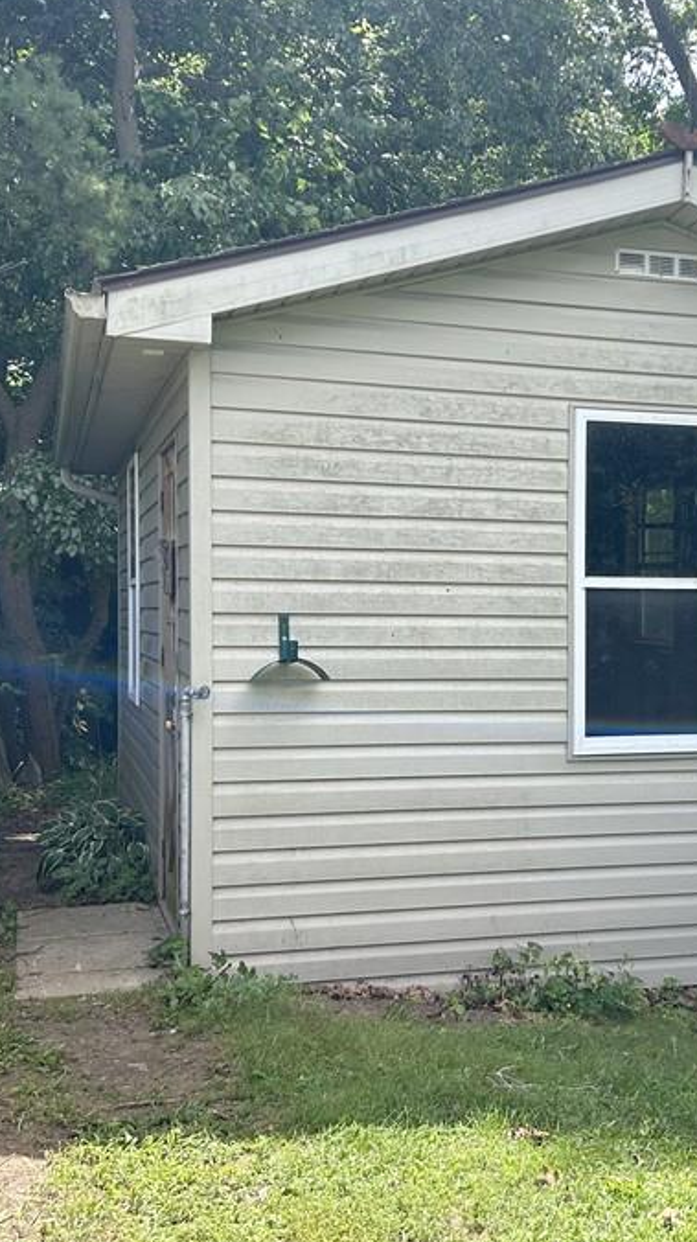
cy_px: 592
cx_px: 546
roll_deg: +0.9
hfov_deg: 27.2
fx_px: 1415
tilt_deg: -1.3
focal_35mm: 43
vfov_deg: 47.4
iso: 50
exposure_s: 1/1048
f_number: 1.5
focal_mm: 5.7
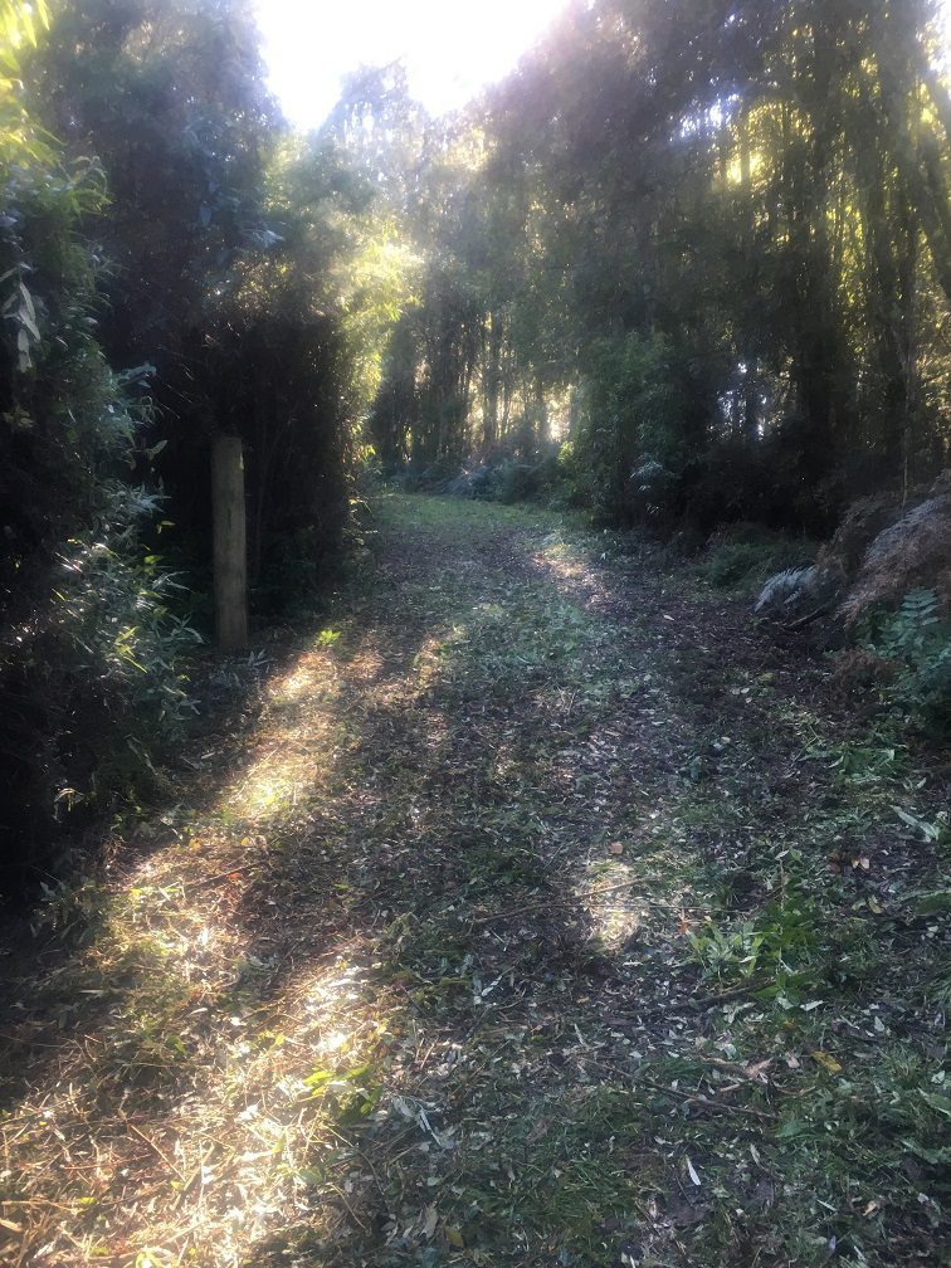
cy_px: 634
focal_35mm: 29
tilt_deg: -3.4
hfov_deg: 48.2
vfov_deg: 61.7
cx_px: 476
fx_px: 1062
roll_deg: -0.6
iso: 32
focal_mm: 4.15
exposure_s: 1/33
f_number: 2.2
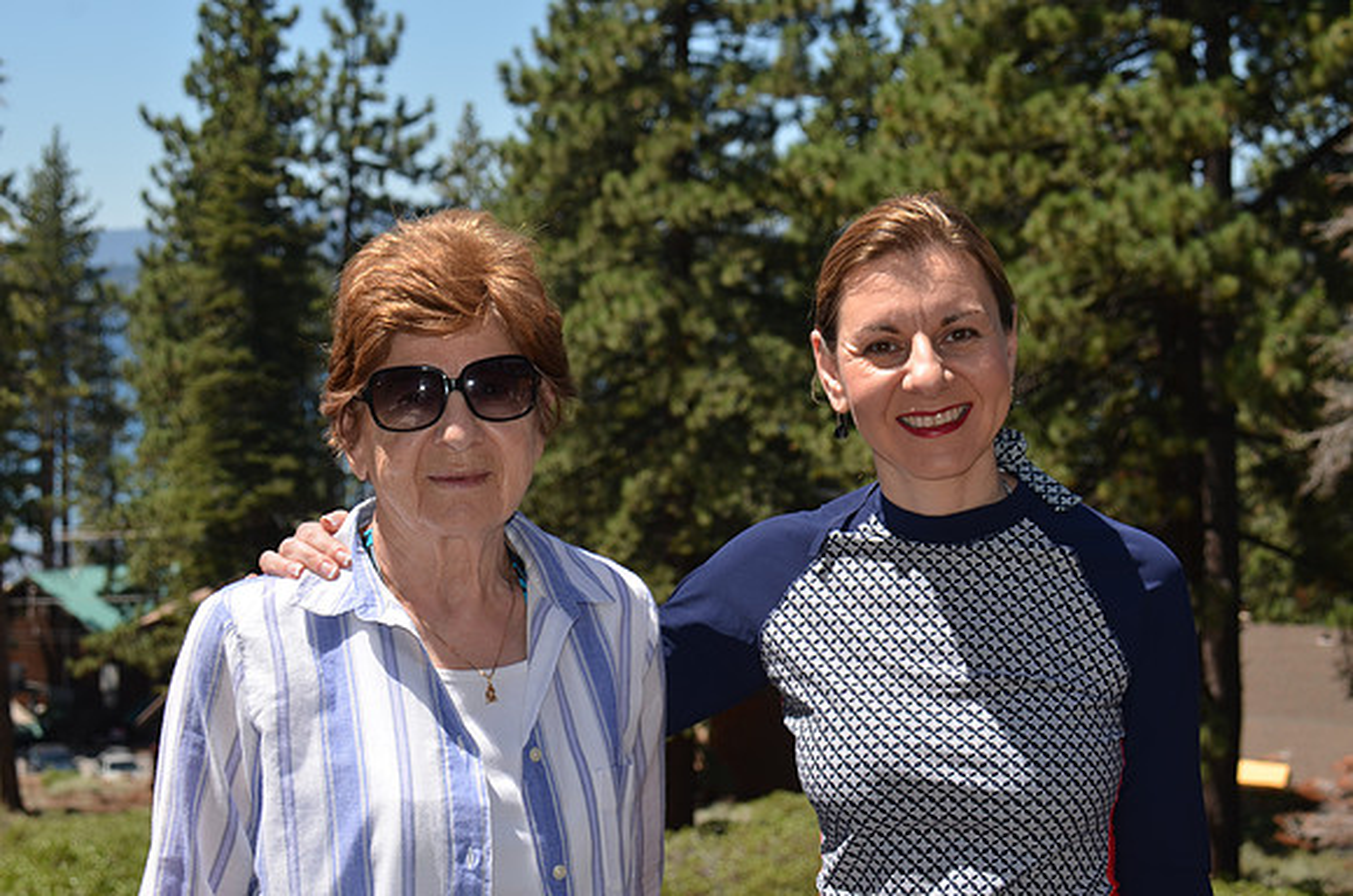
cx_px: 676
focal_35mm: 78
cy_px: 448
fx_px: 2925
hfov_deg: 26.0
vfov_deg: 17.4
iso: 100
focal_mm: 52
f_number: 7.1
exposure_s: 1/250
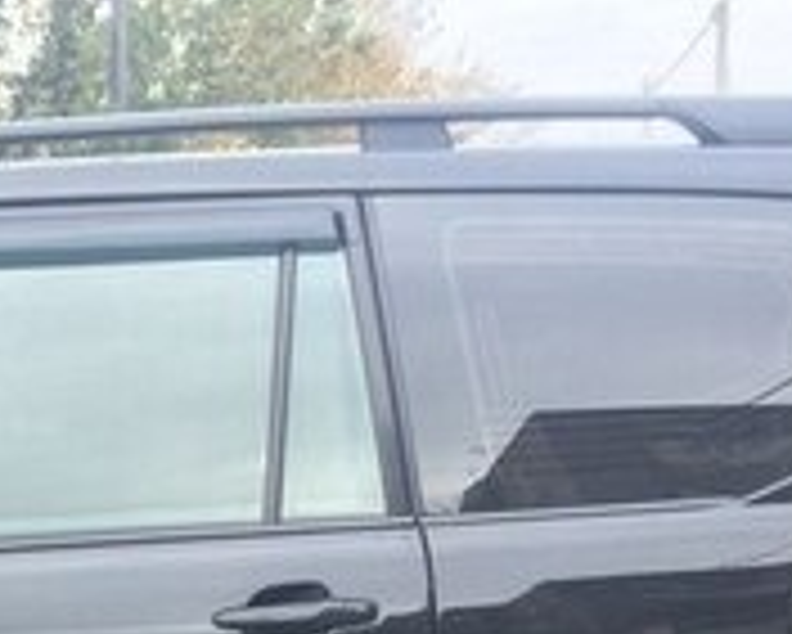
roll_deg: -0.3
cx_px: -176
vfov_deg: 13.6
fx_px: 2486
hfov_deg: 17.2
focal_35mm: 106
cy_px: 964
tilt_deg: -14.8
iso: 32
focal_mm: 4.15
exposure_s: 1/252
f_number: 2.2
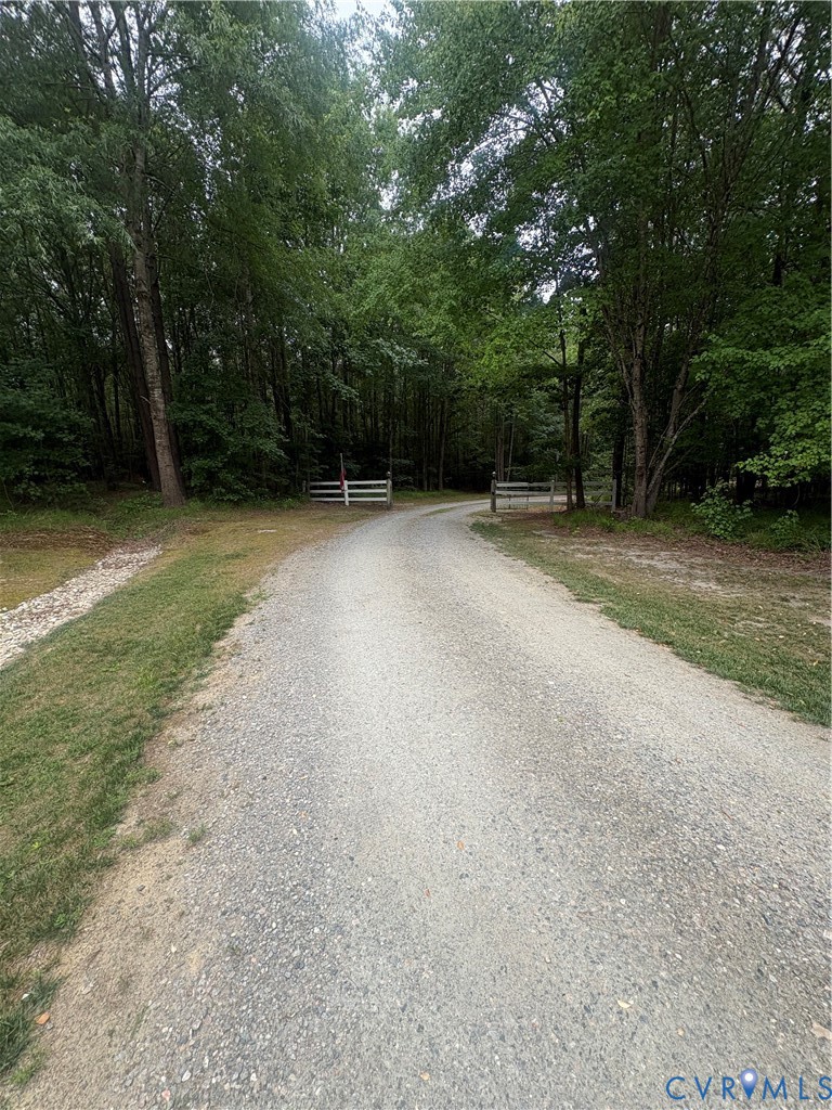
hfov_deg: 85.7
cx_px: 416
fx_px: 449
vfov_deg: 102.1
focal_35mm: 14
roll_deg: +1.8
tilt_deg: -9.5
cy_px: 555
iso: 40
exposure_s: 1/600
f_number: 2.2
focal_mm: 2.22
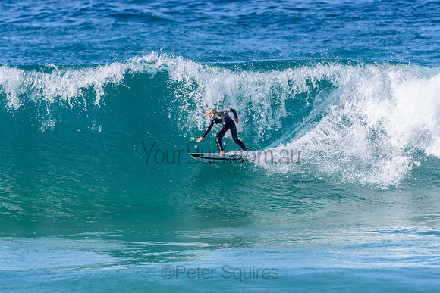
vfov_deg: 1.8
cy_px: 146
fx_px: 9168
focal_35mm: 750
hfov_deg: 2.7
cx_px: 220
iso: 400
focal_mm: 500
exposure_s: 1/2000
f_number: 5.6
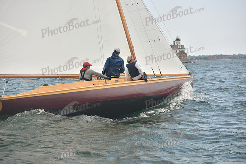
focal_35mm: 75
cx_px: 123
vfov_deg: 18.2
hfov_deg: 27.0
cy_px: 82
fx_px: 513
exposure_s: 1/500
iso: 250
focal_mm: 75
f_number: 3.5
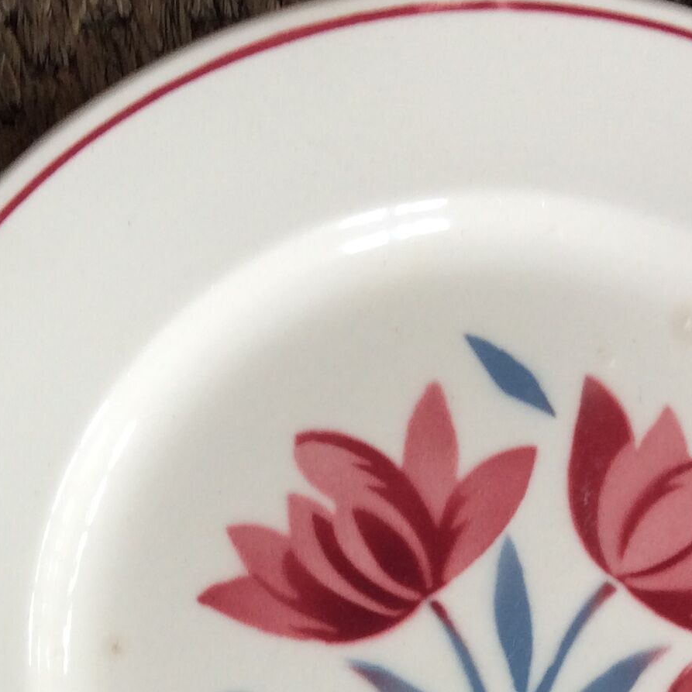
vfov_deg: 20.6
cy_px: 649
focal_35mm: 82
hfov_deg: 21.1
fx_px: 1855
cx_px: 463
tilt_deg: -79.5
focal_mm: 3.3
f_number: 2.4
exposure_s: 1/25
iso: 32
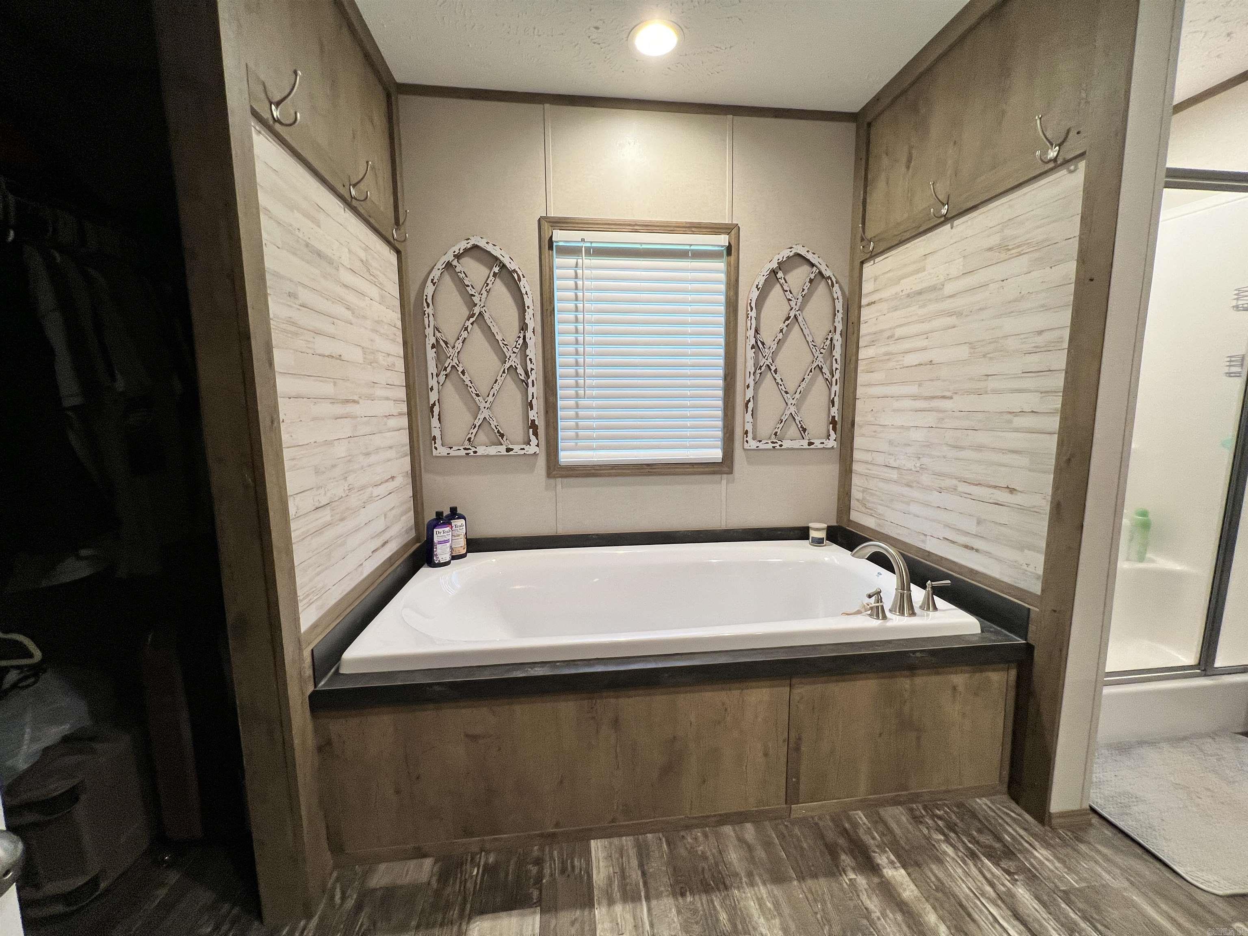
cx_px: 624
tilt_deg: -7.4
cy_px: 468
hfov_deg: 106.2
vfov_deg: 89.9
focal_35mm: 13
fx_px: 469
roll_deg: +0.1
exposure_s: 1/60
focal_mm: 1.57
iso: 125
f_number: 1.8
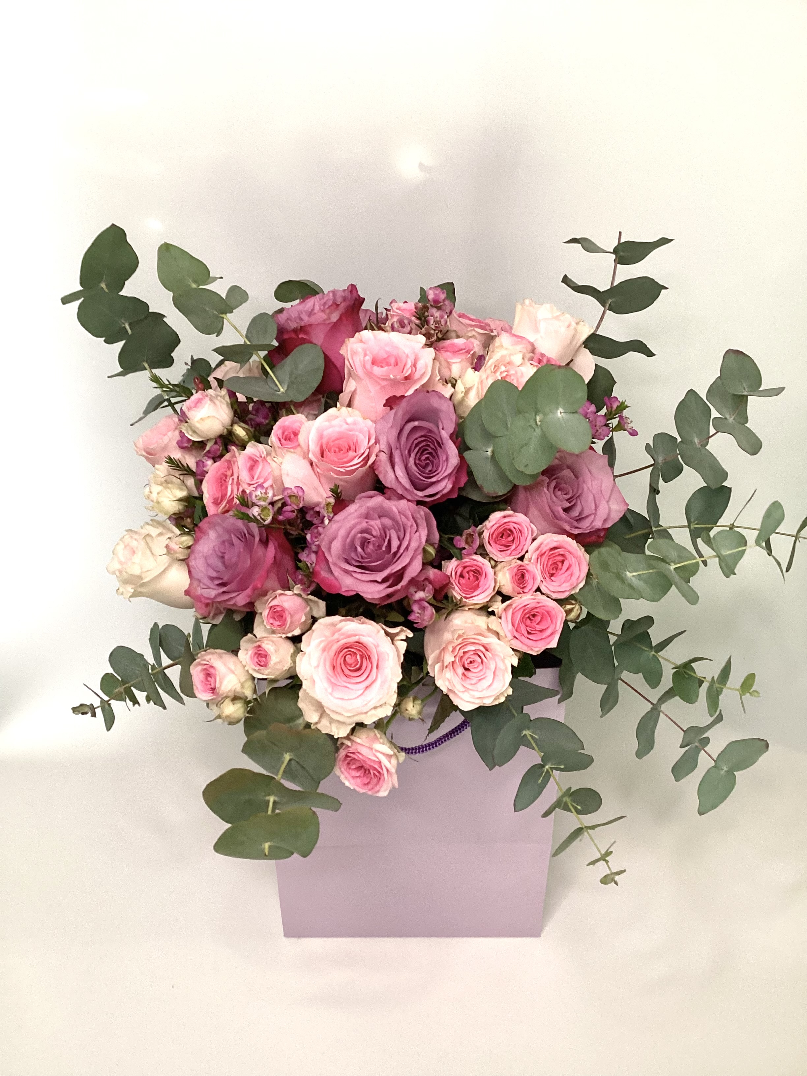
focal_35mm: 31
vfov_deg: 58.4
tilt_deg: -33.4
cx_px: 404
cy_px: 538
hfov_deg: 45.4
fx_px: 964
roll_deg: +0.8
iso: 200
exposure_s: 1/50
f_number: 2.4
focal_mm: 3.3
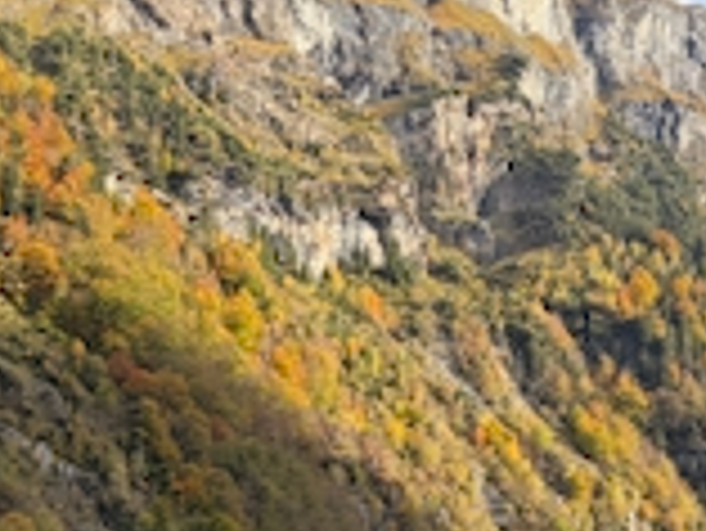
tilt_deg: +14.5
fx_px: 2164
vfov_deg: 13.7
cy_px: 594
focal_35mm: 106
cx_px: 917
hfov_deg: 17.4
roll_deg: +2.5
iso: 50
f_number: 1.6
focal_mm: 5.96
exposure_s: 1/1155
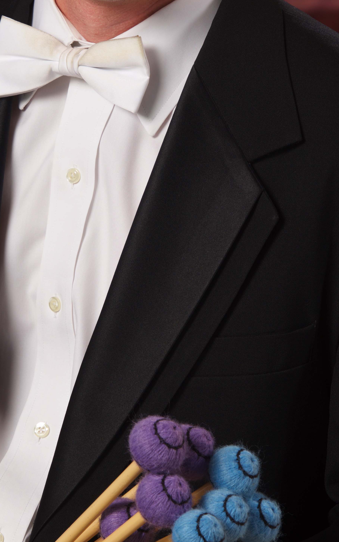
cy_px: 228
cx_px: 80
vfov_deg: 5.2
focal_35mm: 404
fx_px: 5971
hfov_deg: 3.3
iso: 100
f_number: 8
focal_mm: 160
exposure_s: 1/60
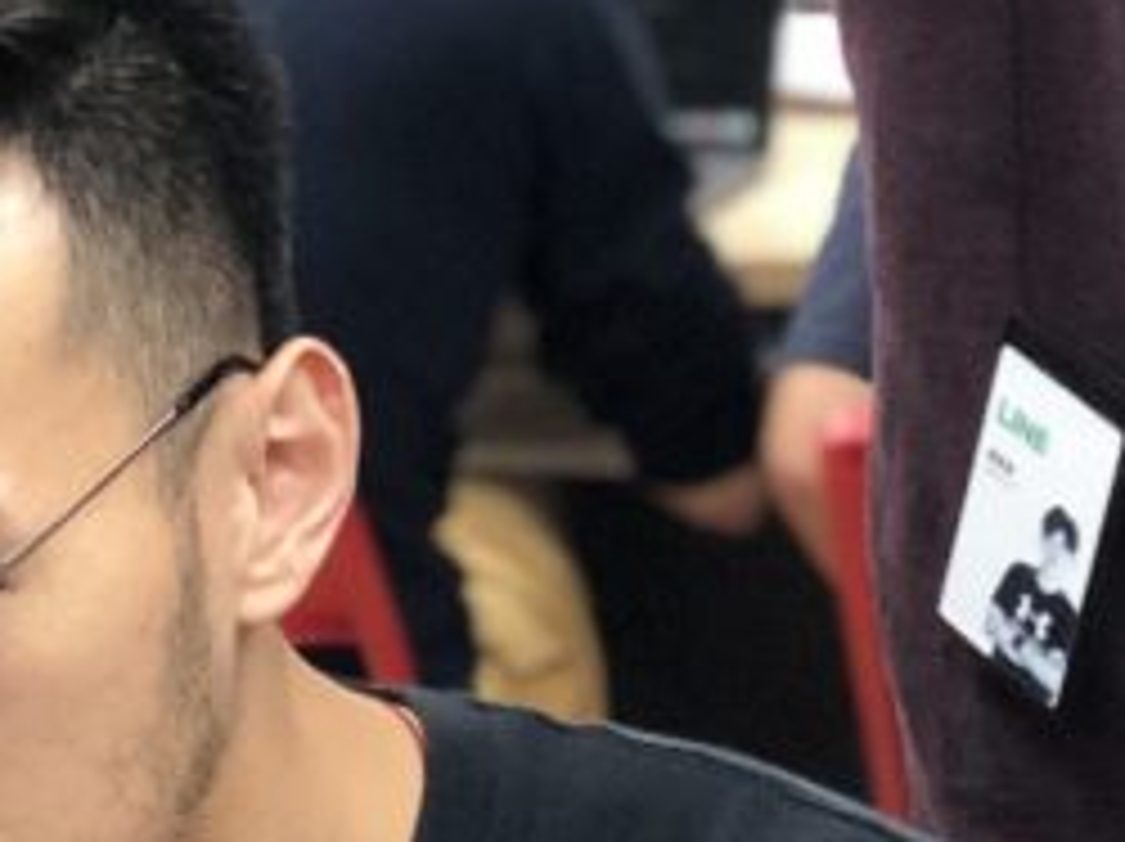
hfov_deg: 7.7
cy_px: 387
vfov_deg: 5.9
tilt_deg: -10.0
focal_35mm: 250
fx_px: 8117
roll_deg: +3.3
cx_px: -832
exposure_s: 1/30
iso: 160
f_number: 2.4
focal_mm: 6
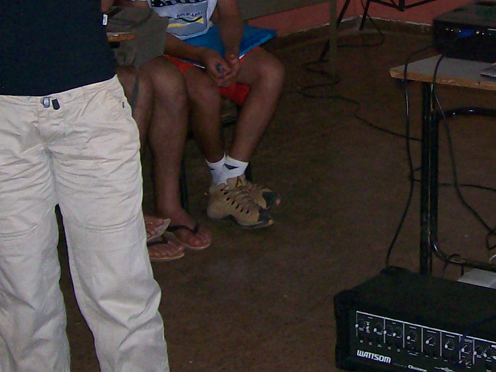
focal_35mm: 102
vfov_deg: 14.4
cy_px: 51
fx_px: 1462
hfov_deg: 19.1
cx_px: 399
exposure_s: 1/64
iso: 140
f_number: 2.7
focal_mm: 6
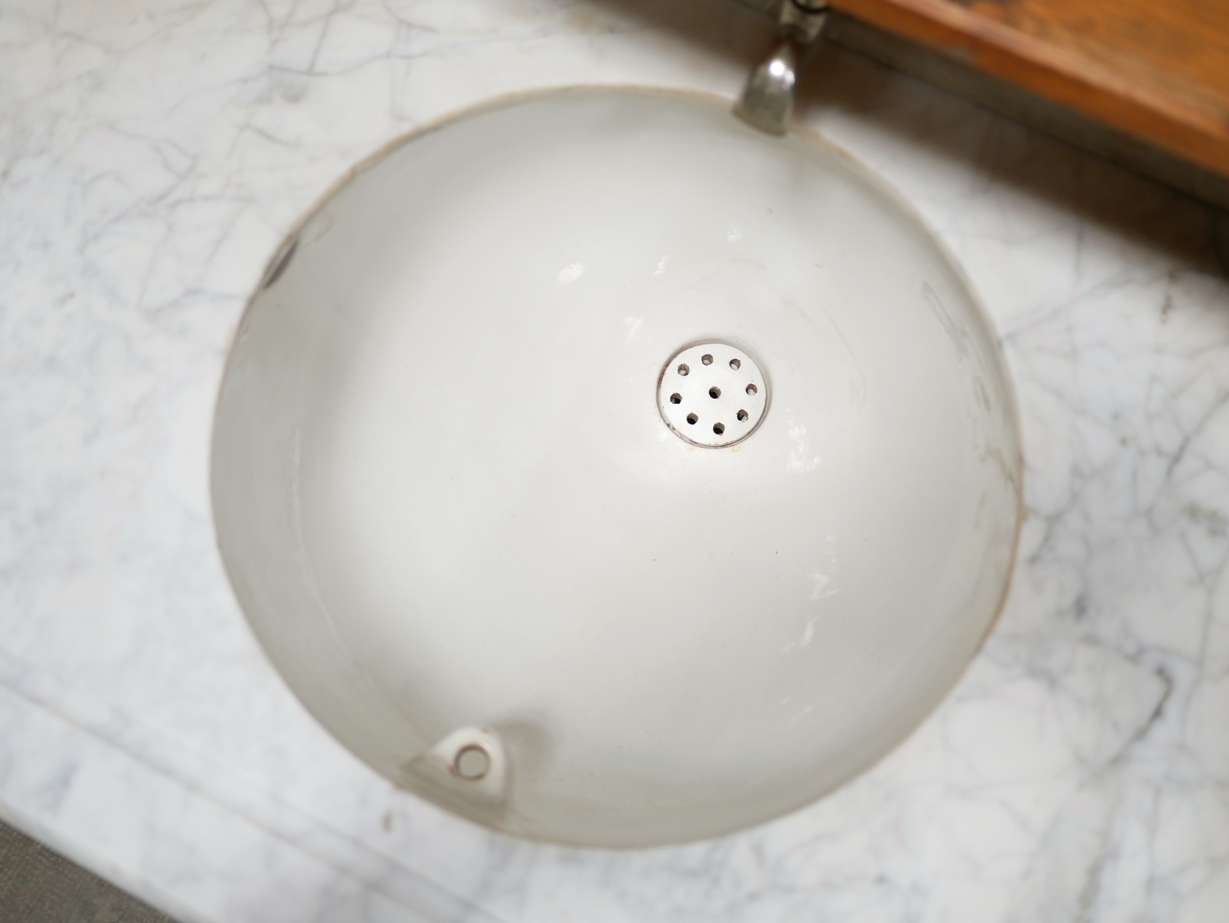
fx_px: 1421
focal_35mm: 40
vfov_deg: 36.0
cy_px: 462
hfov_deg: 46.8
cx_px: 614
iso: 320
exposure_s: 1/60
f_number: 1.7
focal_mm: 20
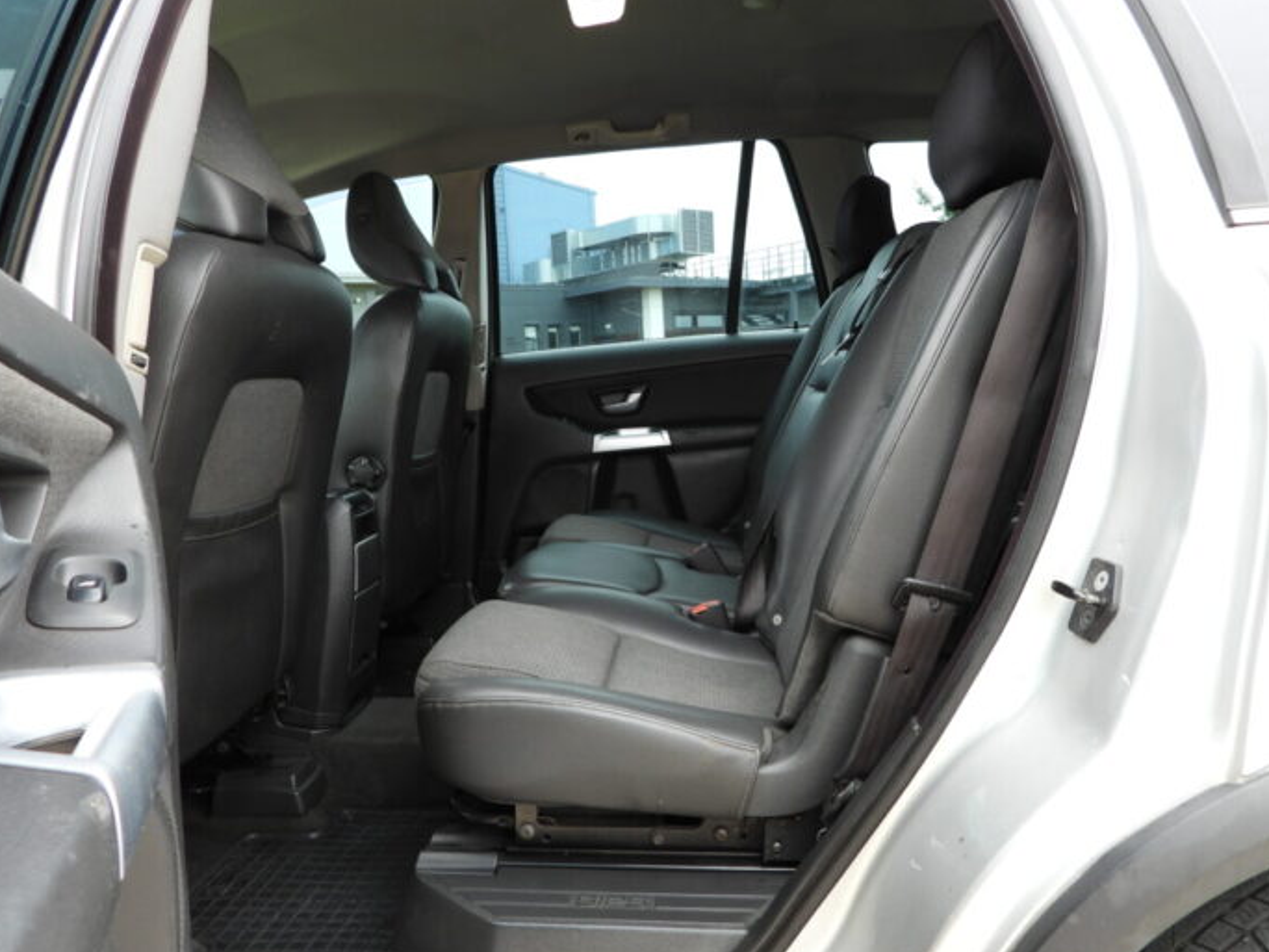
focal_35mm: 25
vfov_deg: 54.9
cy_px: 490
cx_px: 647
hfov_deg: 69.4
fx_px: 916
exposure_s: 1/80
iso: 100
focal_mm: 4.3
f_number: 2.8
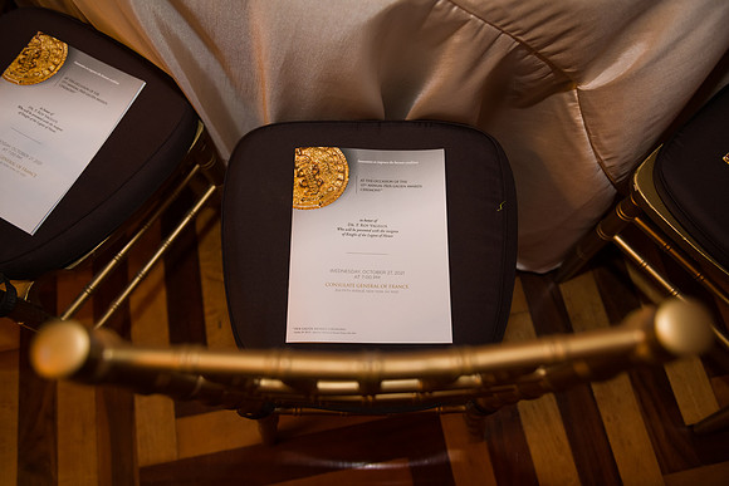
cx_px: 364
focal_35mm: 32
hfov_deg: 58.7
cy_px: 243
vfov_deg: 41.1
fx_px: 648
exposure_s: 1/60
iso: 1000
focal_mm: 32
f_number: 3.2
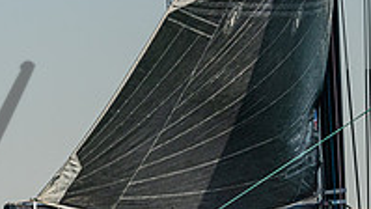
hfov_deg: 3.1
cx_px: 52
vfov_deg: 1.8
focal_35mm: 693
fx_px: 6818
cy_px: 273
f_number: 11
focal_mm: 220
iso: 400
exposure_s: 1/1600
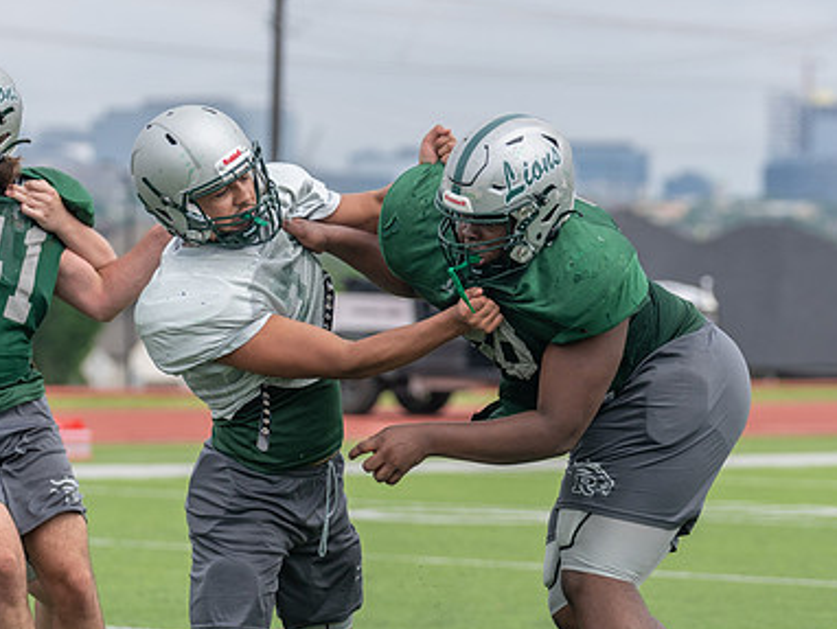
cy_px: 423
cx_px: 430
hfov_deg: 7.4
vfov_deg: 5.6
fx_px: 6436
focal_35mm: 266
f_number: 4
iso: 250
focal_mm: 147
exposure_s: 1/1250
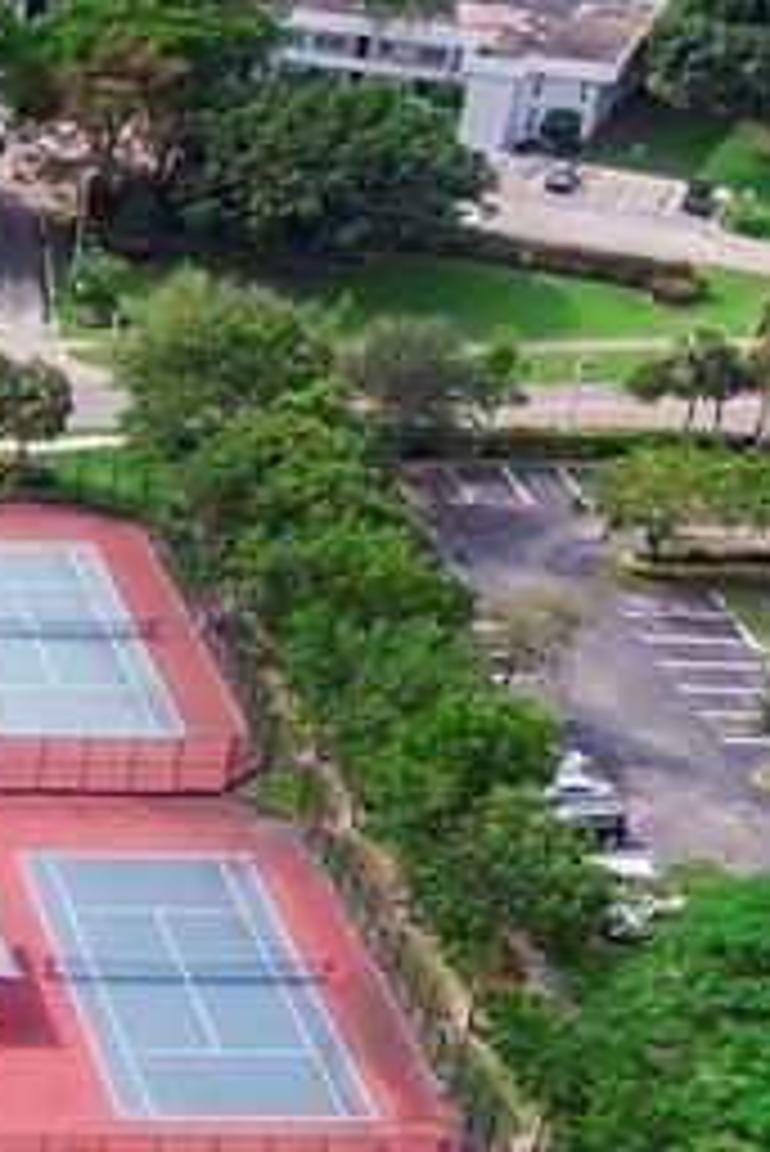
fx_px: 3748
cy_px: 1170
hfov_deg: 10.6
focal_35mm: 117
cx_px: -860
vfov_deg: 17.1
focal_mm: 6.21
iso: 100
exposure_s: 1/400
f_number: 3.3
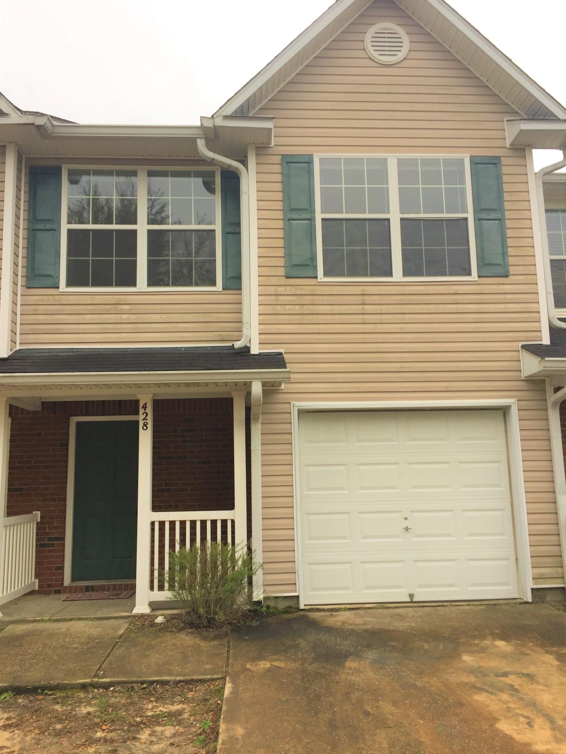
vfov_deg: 61.7
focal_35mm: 29
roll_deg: +0.9
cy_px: 377
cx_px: 283
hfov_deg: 48.2
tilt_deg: +11.1
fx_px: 632
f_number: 2.2
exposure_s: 1/60
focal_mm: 4.15
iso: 32
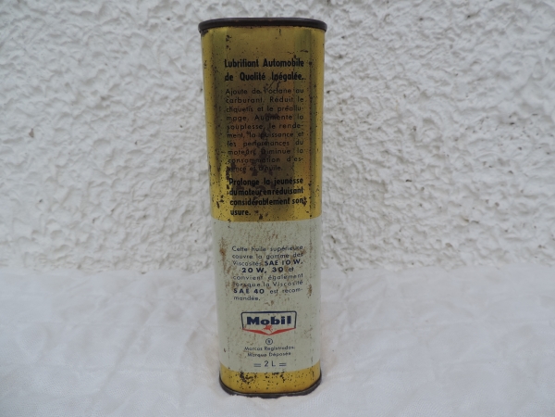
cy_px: 208
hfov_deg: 71.6
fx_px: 385
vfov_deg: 56.8
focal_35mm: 24
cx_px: 278
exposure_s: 1/320
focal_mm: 4.3
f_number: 3
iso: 80
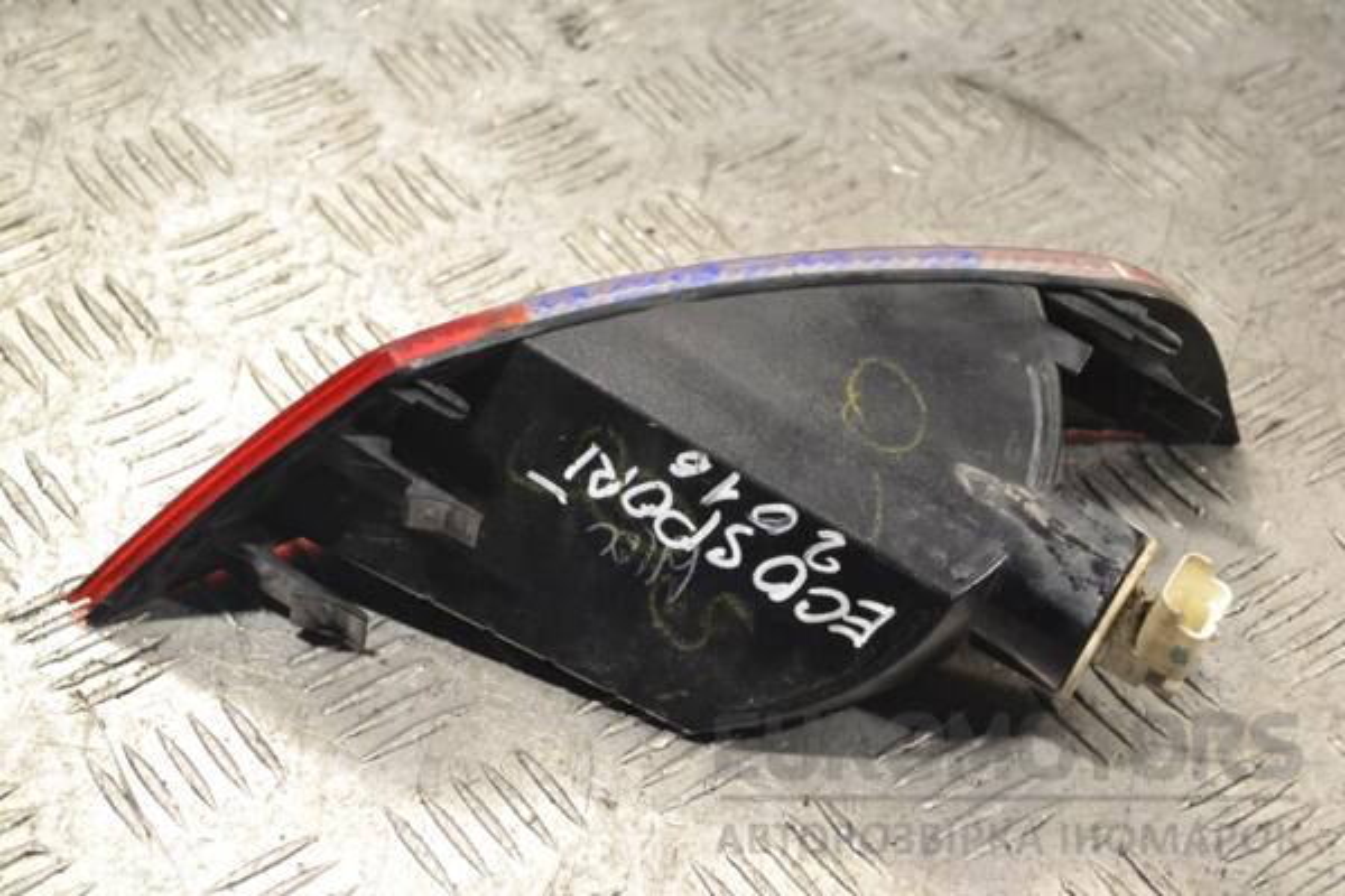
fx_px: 3082
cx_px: 672
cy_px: 448
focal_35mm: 82
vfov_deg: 16.6
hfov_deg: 24.6
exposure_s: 1/250
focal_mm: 55
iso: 3200
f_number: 8
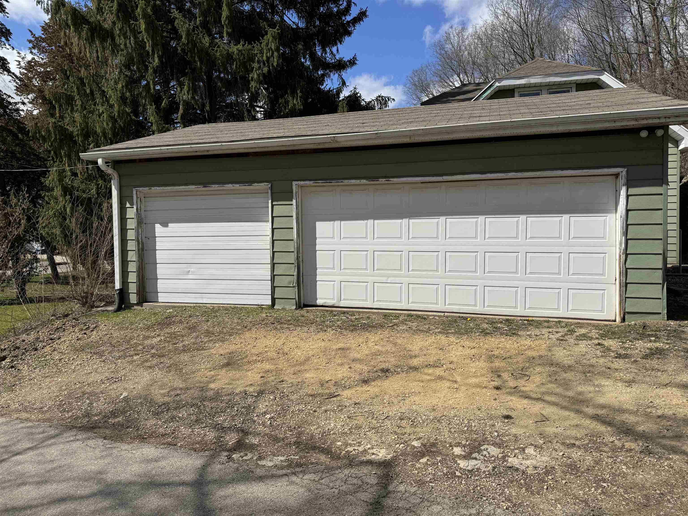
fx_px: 477
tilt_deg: -2.5
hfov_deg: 71.6
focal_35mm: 24
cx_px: 344
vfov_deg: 56.8
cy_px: 258
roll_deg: -0.2
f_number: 1.78
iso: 80
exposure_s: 1/7092
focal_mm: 6.86
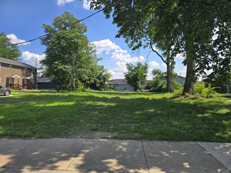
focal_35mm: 23
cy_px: 86
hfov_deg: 73.9
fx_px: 153
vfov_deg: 58.9
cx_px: 116
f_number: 1.7
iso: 12
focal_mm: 6.3
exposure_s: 1/504
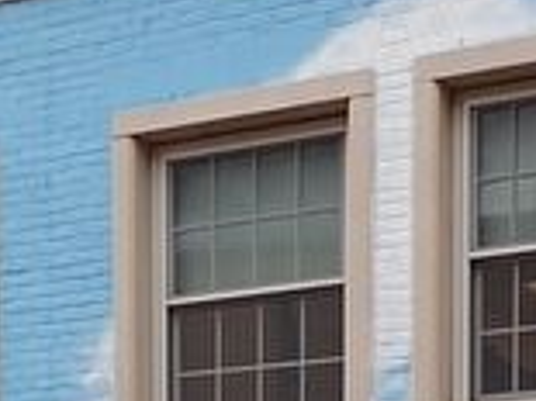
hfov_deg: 15.3
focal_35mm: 129
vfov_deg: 10.3
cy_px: 875
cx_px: 325
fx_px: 1996
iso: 100
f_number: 2.8
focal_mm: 4.5
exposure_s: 1/200
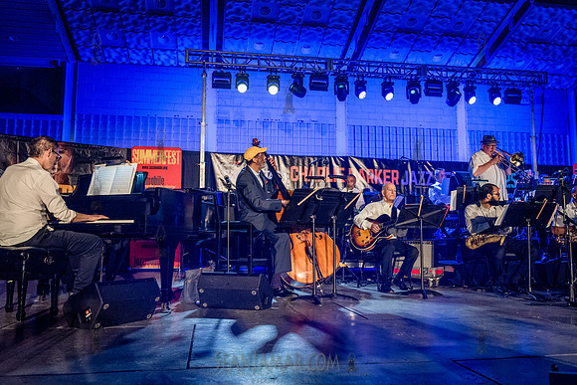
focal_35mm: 32
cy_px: 192
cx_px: 288
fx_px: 513
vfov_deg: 41.1
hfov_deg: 58.7
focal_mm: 32
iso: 5000
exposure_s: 1/640
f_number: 3.5
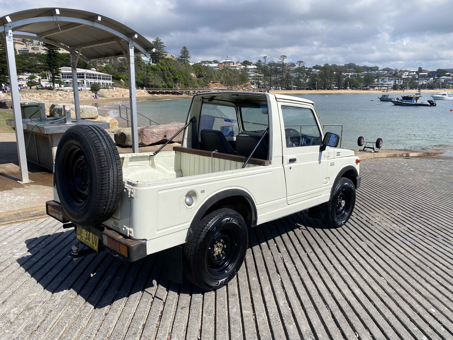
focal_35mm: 26
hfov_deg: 67.3
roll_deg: -1.0
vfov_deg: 53.1
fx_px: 340
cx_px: 226
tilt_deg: -13.6
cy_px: 170
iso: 32
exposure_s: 1/4808
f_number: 1.8
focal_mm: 4.25
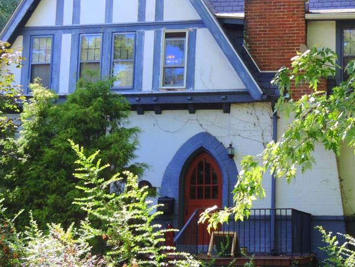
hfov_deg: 22.0
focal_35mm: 89
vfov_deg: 16.6
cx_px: 222
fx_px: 913
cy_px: 116
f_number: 3.7
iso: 80
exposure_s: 1/60
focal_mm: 9.8
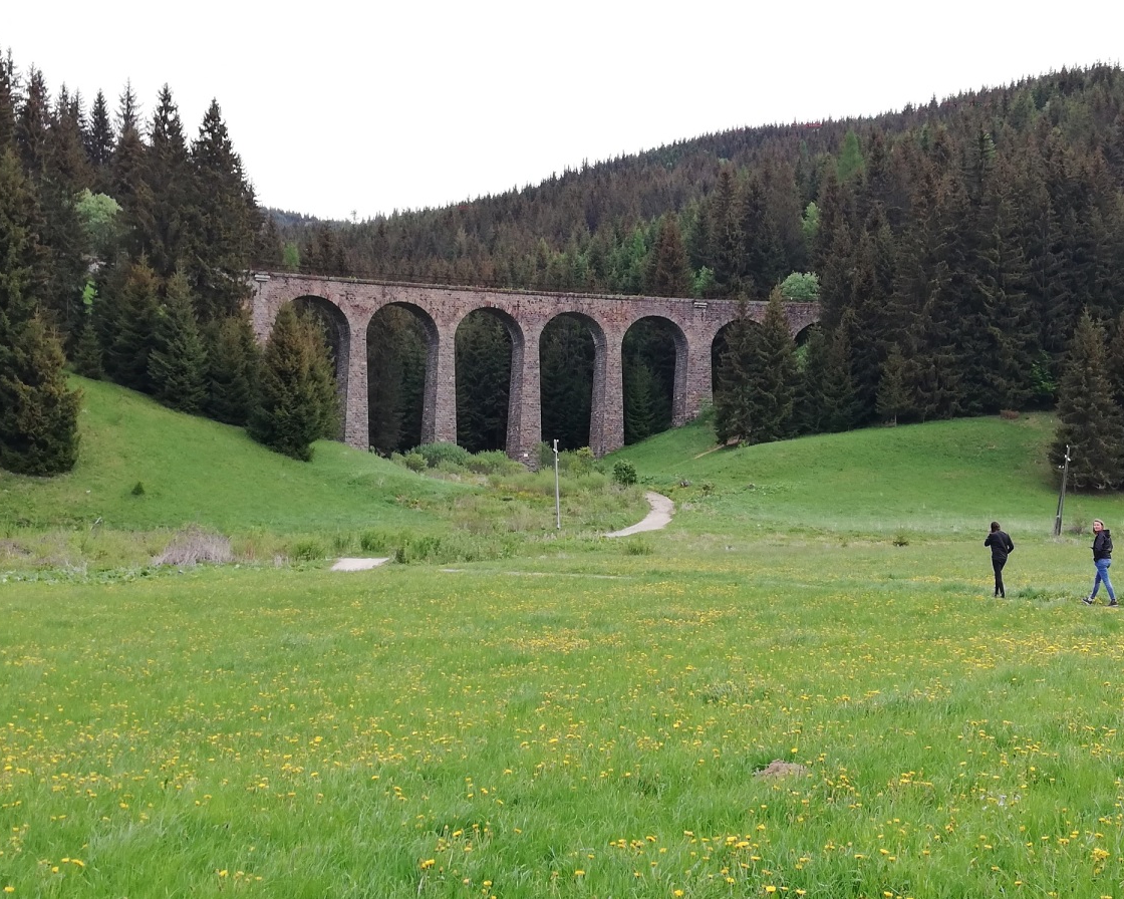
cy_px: 448
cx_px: 589
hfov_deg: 40.3
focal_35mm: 46
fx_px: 1530
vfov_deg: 32.7
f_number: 2.2
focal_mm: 3.81
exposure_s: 1/50
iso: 80
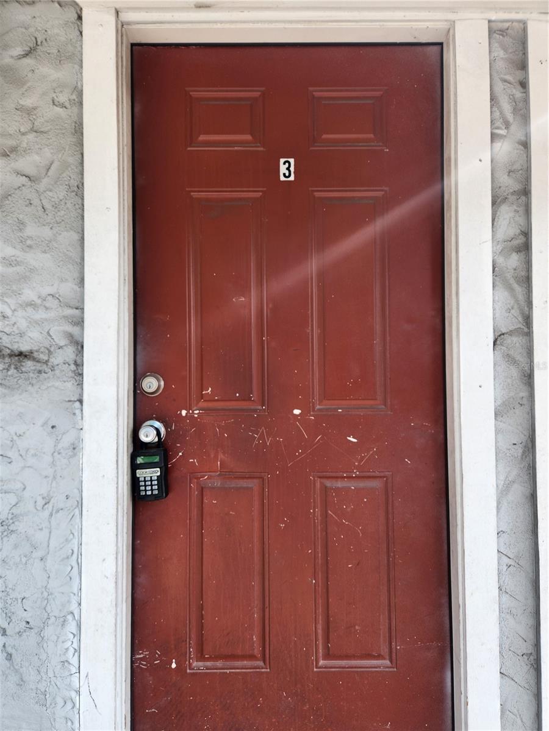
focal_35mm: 23
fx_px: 486
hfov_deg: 58.9
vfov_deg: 73.9
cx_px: 274
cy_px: 366
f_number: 1.8
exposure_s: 1/368
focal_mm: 5.4
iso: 20
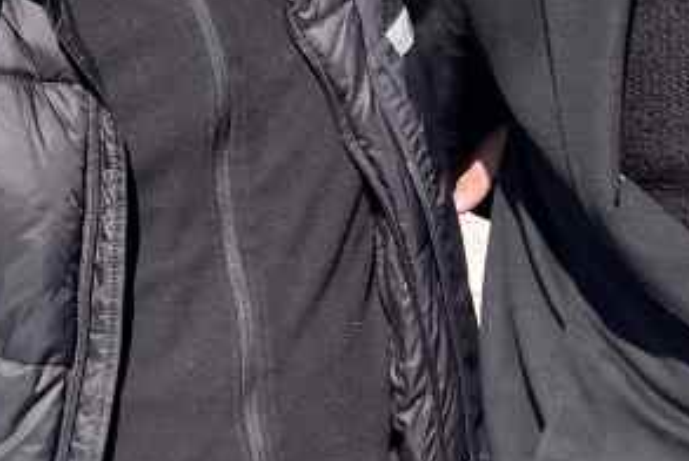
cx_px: 720
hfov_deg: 16.9
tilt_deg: -9.3
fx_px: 2261
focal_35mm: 118
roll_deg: -2.2
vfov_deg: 11.6
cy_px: 169
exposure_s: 1/2353
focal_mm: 4.2
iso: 32
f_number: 1.6
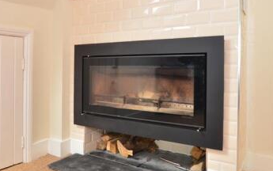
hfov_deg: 64.6
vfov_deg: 42.9
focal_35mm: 29
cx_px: 135
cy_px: 66
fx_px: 216
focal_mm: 10
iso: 400
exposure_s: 1/6
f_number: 11
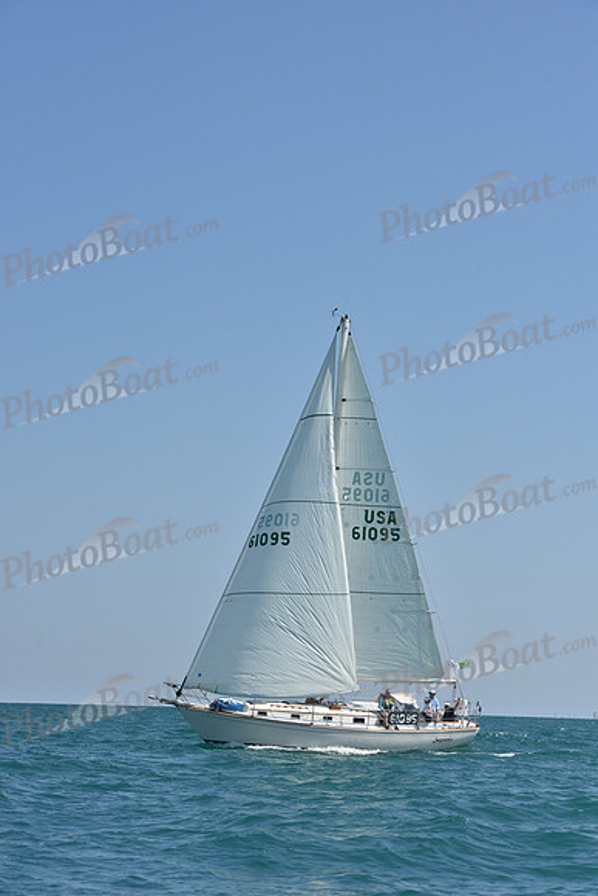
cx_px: 299
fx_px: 2365
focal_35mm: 95
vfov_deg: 21.5
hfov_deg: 14.4
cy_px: 448
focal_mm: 95
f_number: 8
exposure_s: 1/1250
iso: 250
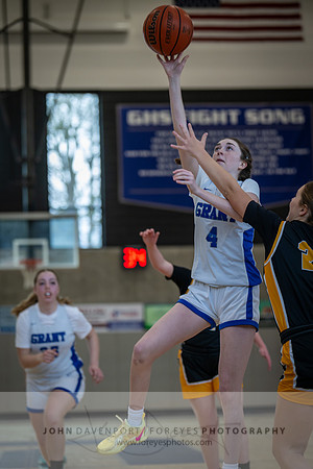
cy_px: 234
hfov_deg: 12.5
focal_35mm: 110
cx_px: 156
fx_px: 1434
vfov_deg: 18.6
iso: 400
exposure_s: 1/500
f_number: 2.8
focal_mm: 110
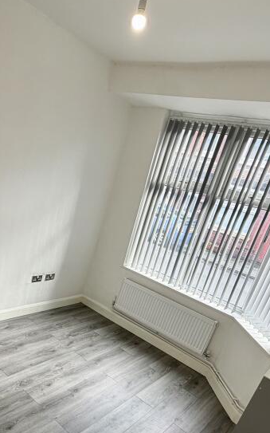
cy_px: 284
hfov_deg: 43.4
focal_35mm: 28
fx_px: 330
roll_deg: -13.9
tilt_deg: -19.1
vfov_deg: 65.0
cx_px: 75
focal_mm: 2.22
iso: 64
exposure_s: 1/121
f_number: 2.2
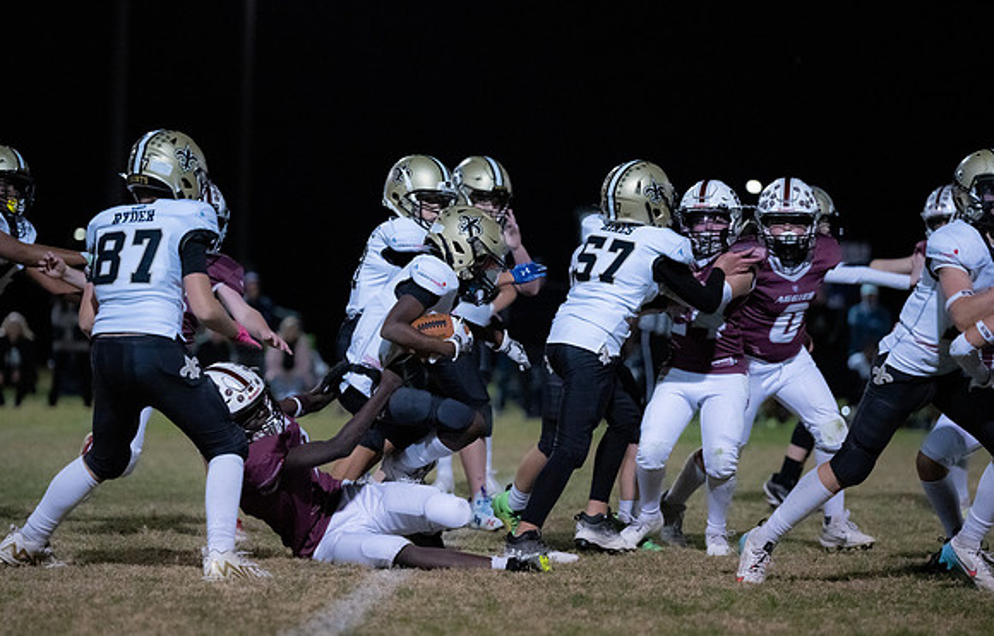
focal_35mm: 163
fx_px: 4454
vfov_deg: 8.2
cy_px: 357
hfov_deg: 12.7
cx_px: 458
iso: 10000
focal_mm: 140
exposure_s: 1/1000
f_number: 2.8
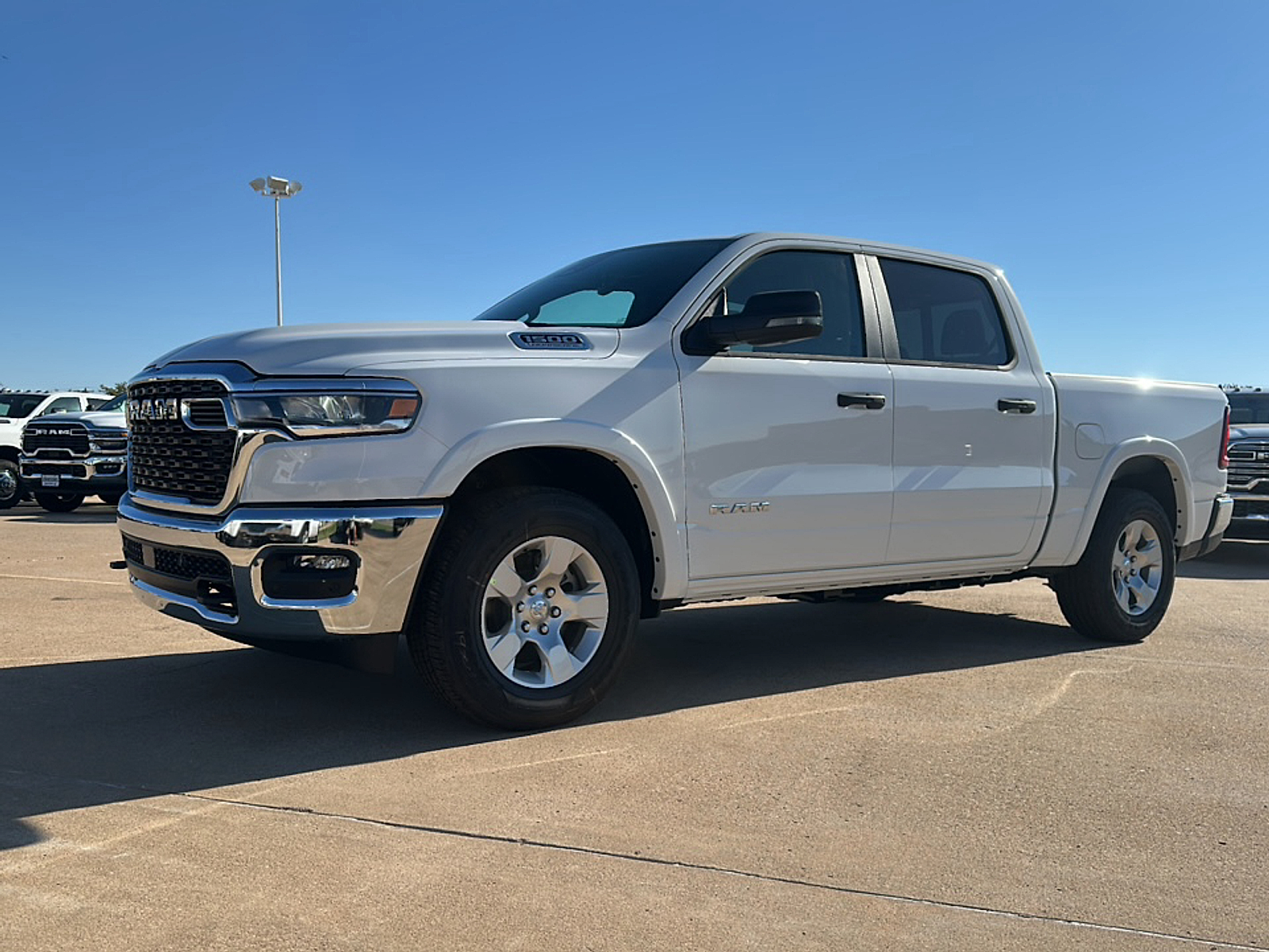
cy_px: 476
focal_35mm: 25
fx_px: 916
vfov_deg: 54.9
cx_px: 634
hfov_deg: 69.4
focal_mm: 6.86
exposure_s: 1/6667
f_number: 1.78
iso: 80
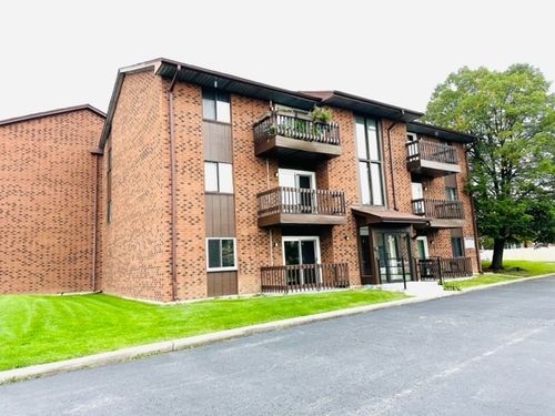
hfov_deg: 71.6
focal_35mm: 24
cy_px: 208
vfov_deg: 56.8
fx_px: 385
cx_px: 278
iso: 80
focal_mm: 6.86
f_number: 1.78
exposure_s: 1/663
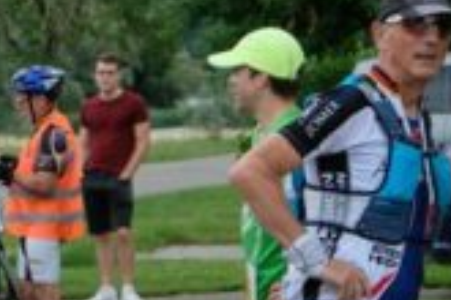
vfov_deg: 5.0
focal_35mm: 275
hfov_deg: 7.3
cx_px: -276
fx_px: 3445
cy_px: 379
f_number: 5.6
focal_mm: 39
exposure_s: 1/350
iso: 400
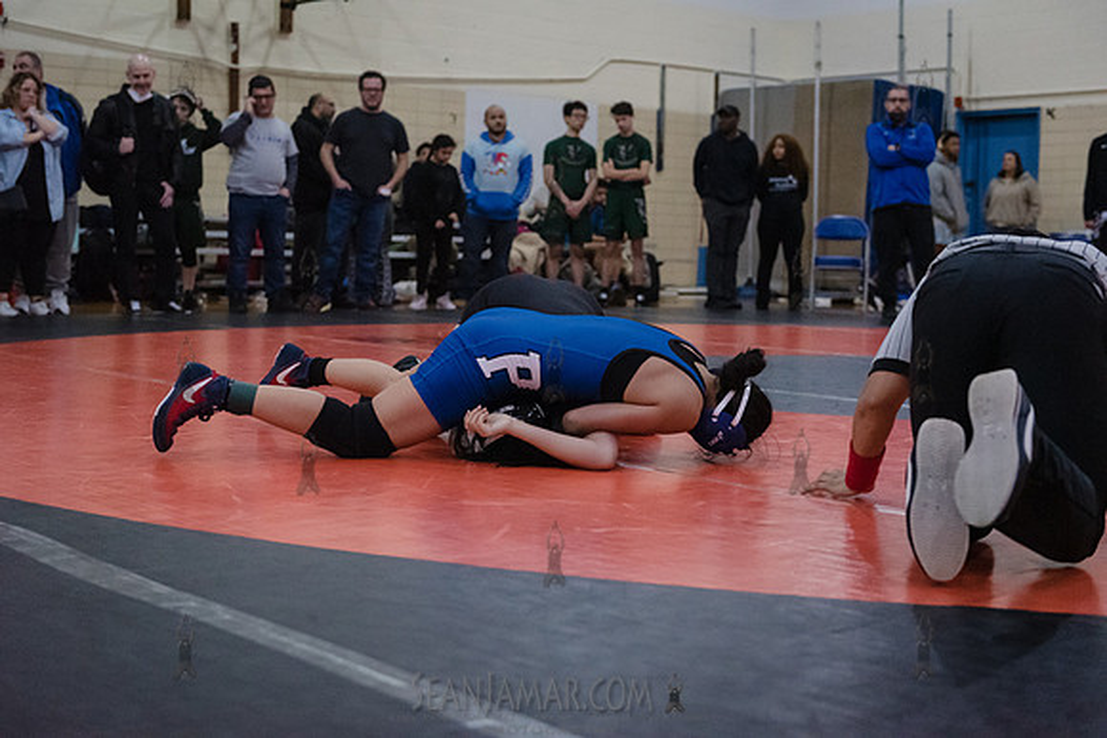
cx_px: 554
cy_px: 369
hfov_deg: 39.6
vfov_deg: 27.0
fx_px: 1538
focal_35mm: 50
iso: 8000
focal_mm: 50
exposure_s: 1/400
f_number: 3.2
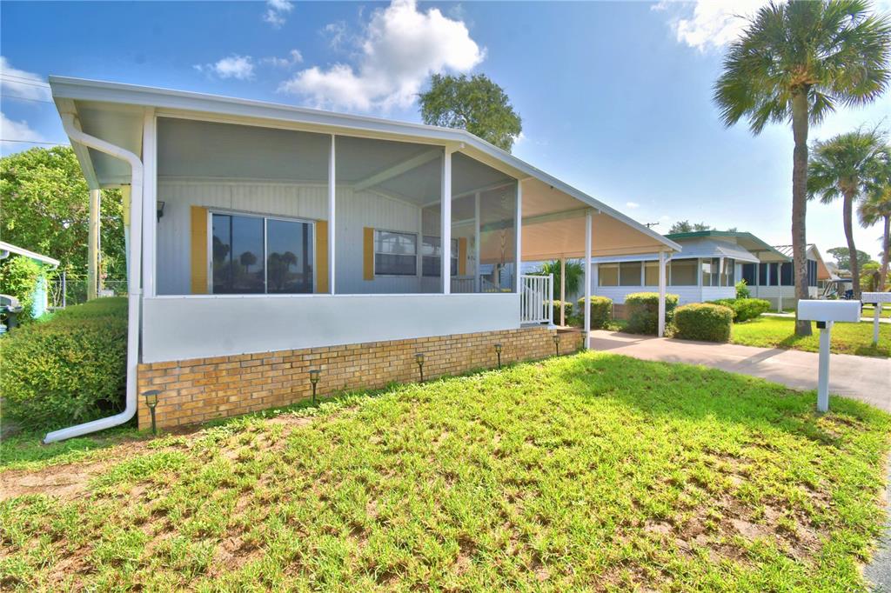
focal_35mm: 15
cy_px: 296
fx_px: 371
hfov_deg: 100.4
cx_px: 446
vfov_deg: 77.3
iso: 100
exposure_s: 1/250
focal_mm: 10
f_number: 9
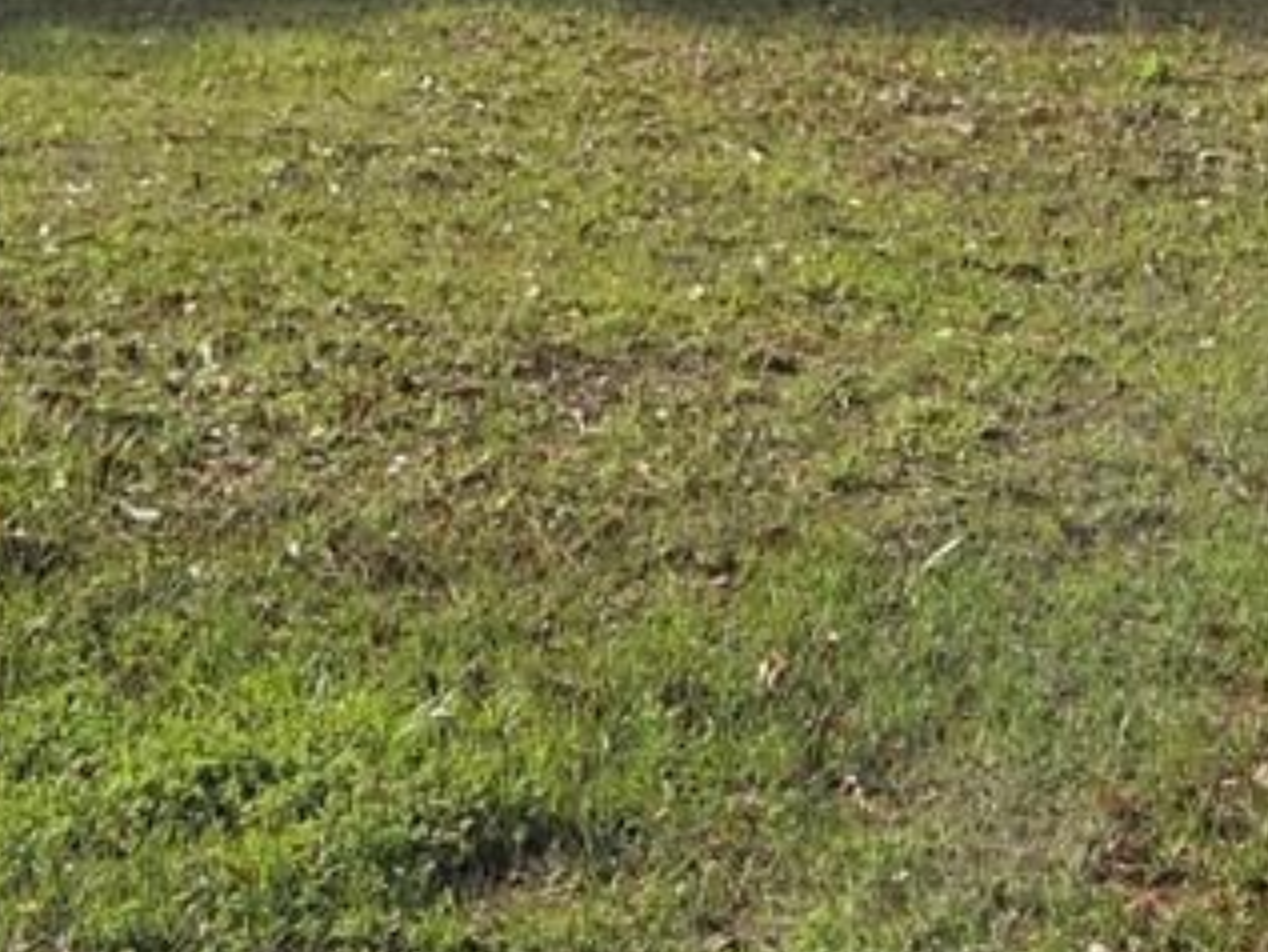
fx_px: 4251
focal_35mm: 116
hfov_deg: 17.0
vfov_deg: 12.3
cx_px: 580
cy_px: -340
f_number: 1.8
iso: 50
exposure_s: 1/7891
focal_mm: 5.4
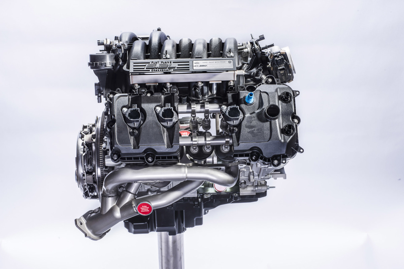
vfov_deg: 22.6
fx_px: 673
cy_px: 134
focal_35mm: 60
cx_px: 202
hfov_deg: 33.4
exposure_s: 1/125
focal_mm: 60
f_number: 18
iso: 100
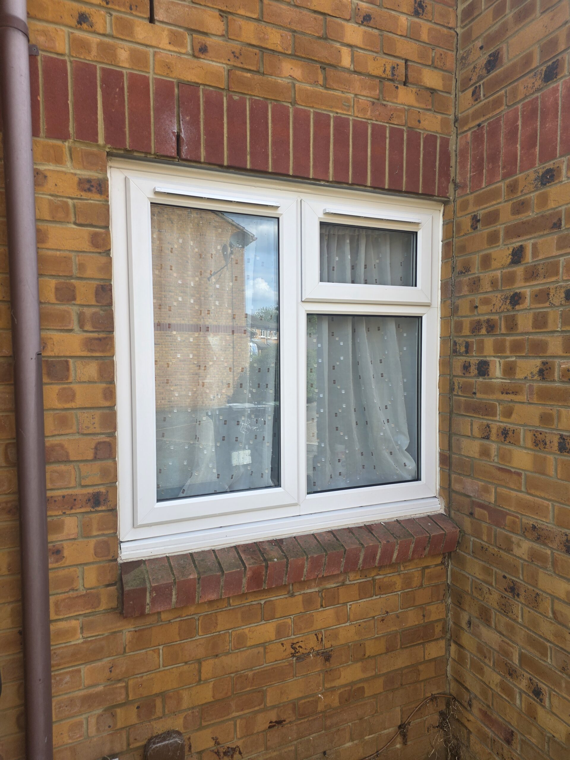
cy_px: 380
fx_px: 505
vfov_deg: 73.9
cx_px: 285
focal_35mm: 23
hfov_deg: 58.9
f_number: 1.7
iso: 32
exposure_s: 1/359
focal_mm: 6.25
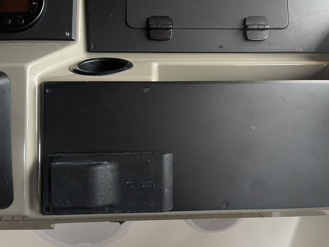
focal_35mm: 26
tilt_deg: -27.9
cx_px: 164
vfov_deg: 53.1
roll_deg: +0.7
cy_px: 124
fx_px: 247
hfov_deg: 67.3
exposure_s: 1/30
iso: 800
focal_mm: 5.1
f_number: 1.6
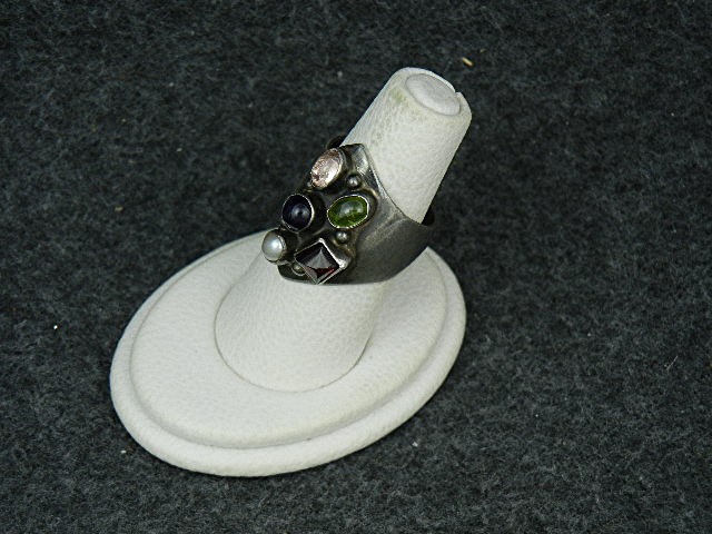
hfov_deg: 17.0
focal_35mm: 116
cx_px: 356
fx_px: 2386
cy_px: 267
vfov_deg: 12.8
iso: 200
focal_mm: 20.9
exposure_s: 1/7
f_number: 4.6
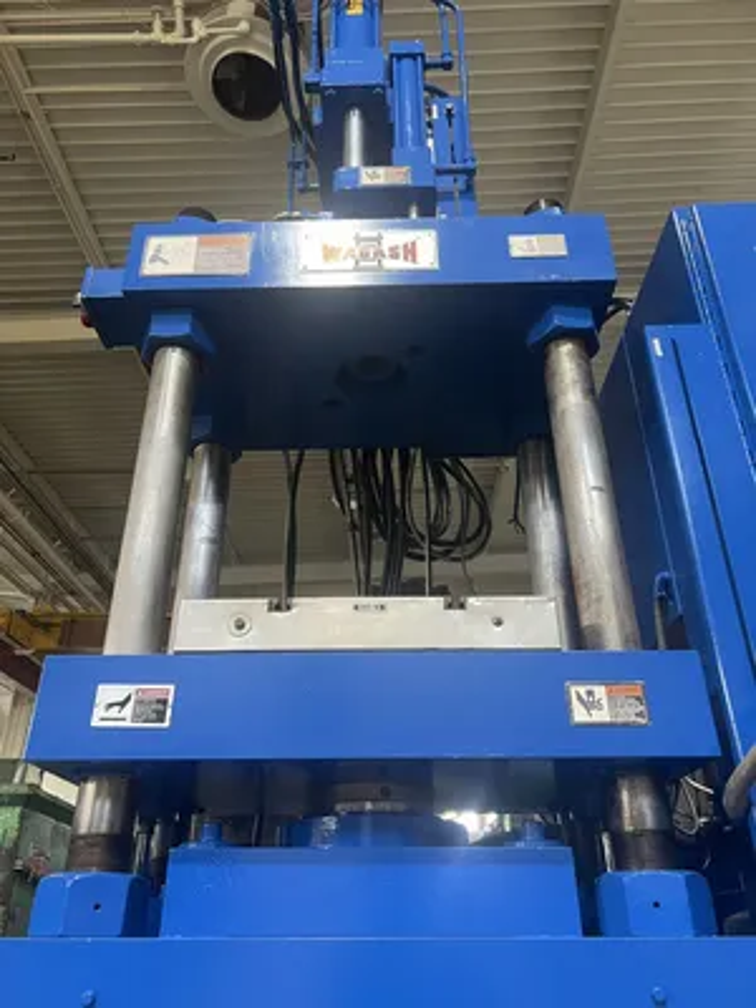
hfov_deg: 53.1
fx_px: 757
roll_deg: -0.9
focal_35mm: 26
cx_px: 378
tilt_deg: +28.5
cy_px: 504
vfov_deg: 67.3
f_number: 1.5
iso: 160
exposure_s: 1/60
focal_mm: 5.7
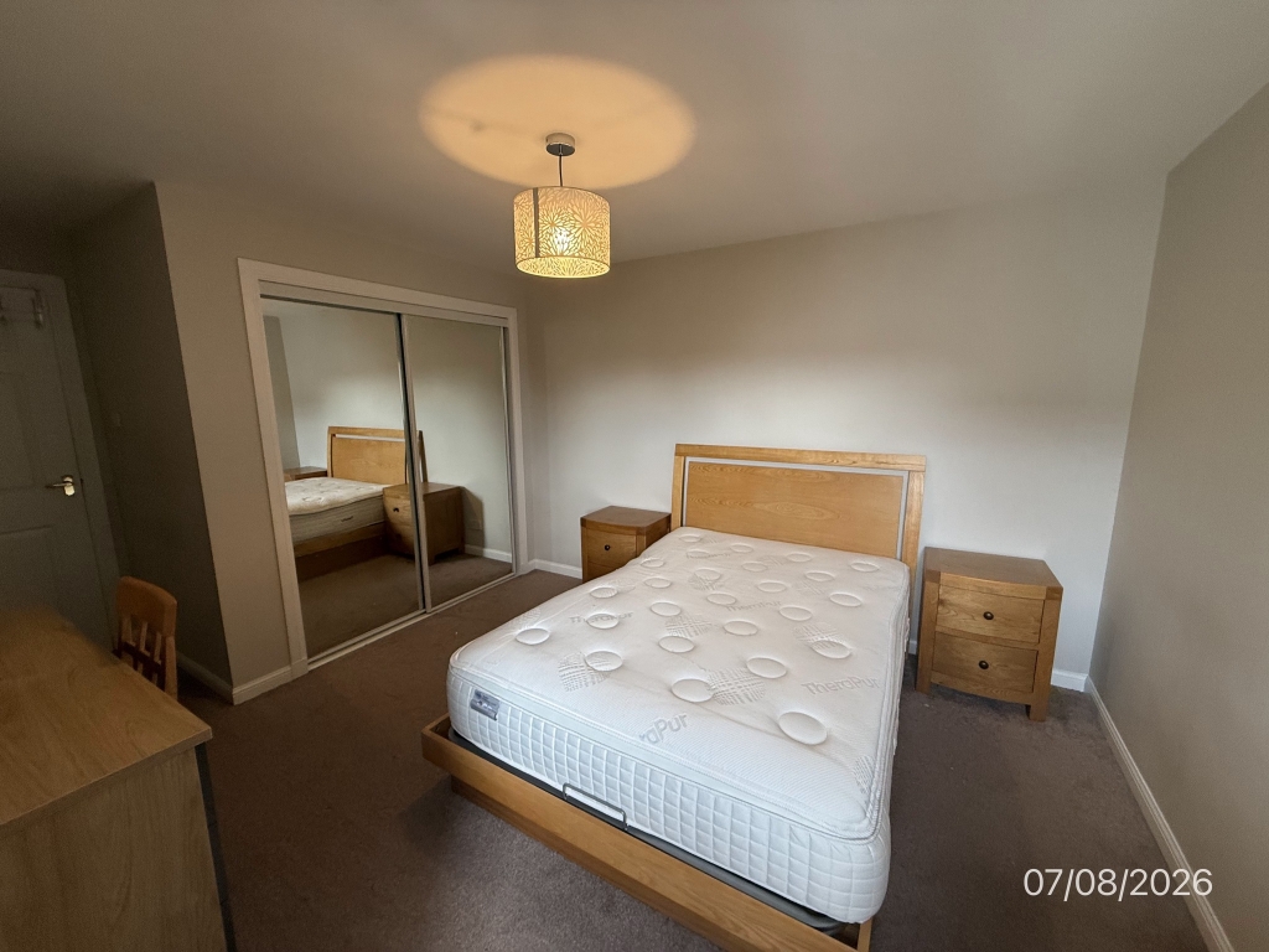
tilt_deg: -10.0
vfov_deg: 85.7
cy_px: 476
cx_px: 634
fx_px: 513
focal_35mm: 14
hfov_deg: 102.1
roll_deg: +0.5
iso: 320
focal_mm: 2.22
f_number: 2.2
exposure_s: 1/100
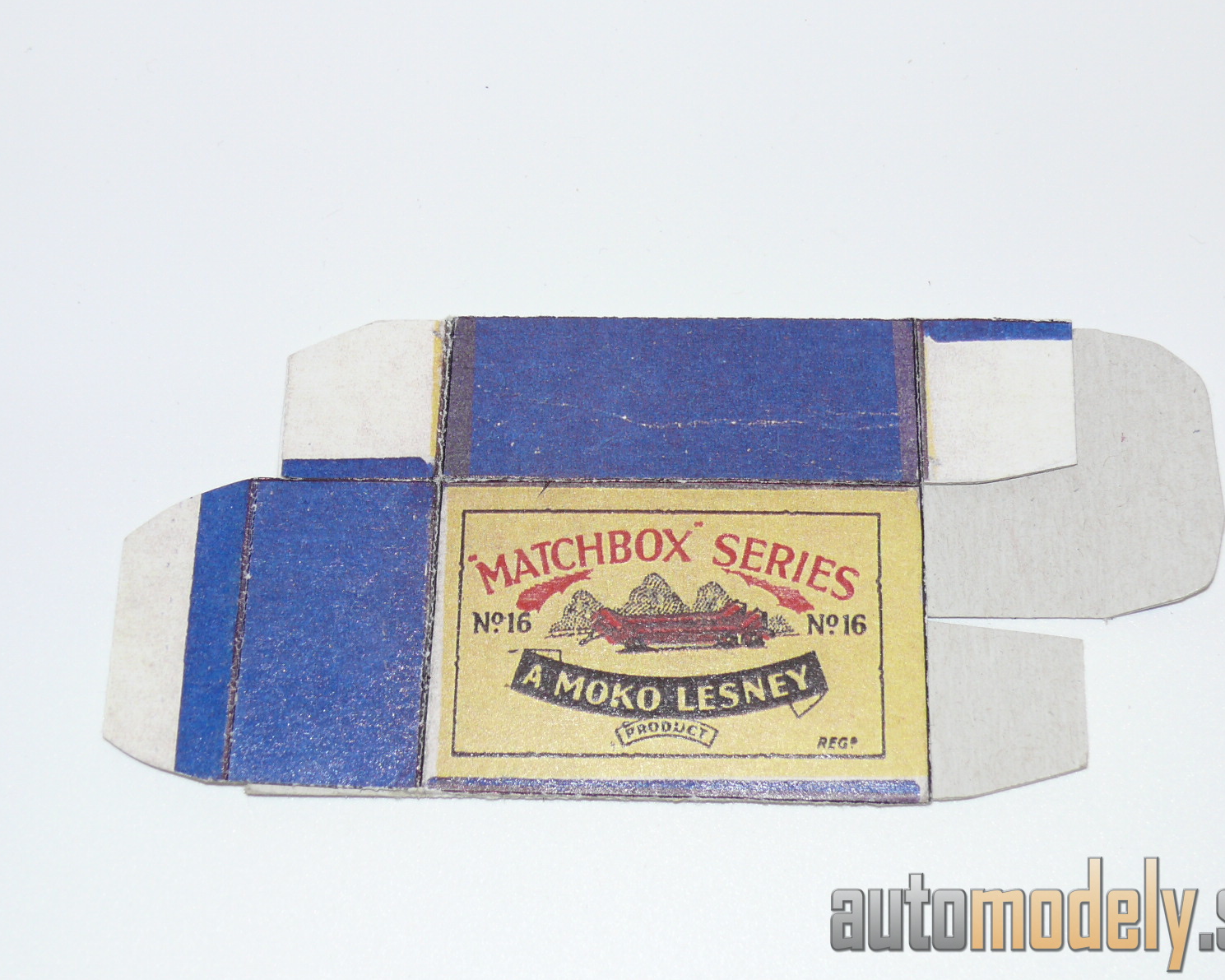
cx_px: 641
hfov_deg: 29.6
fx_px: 2320
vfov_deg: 23.8
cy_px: 489
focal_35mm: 64
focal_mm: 10.2
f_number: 4
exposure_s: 1/30
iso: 100
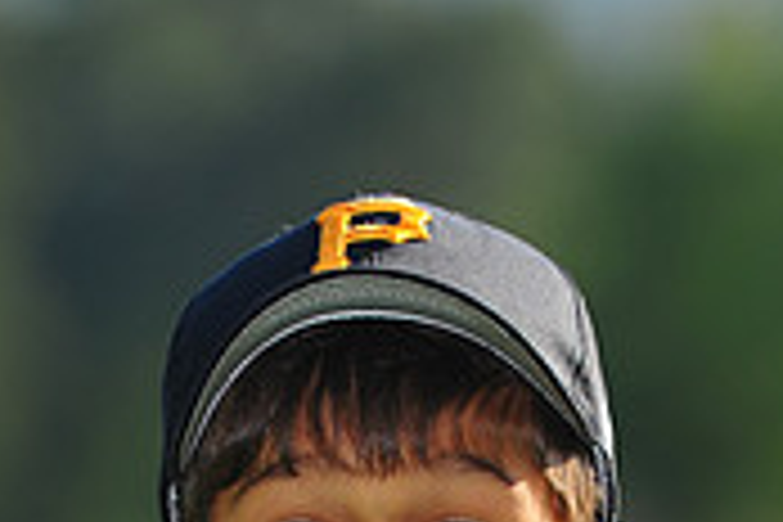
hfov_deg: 3.5
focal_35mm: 582
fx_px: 12658
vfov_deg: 2.4
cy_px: 752
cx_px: 392
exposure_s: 1/1000
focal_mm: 175
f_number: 4
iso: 200
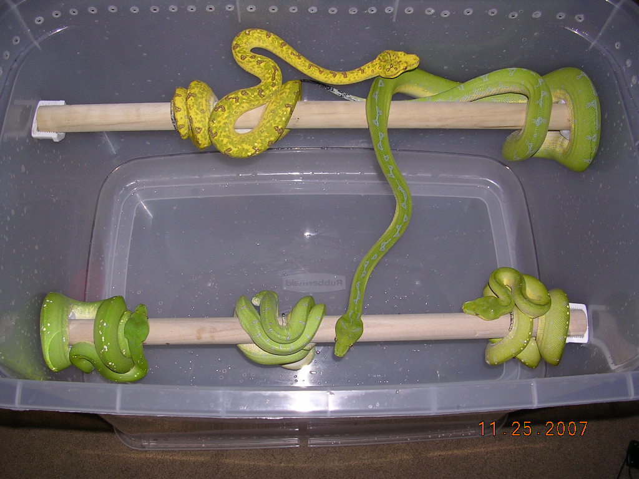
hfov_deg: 49.0
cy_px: 240
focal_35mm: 38
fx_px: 701
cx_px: 320
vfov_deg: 37.7
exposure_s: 1/60.1
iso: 50
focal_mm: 5.8
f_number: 2.8
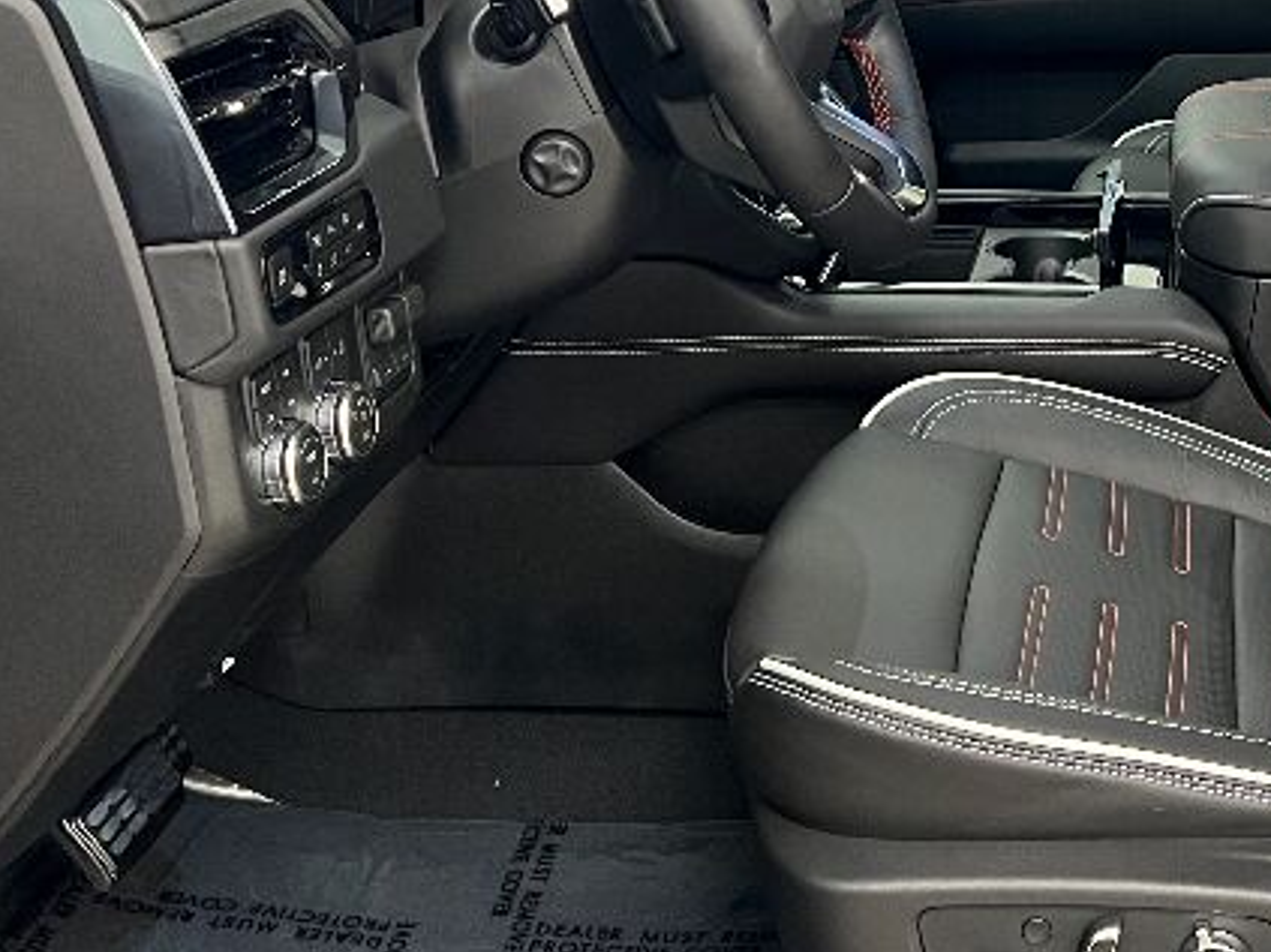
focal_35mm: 63
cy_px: 189
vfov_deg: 22.9
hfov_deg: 29.8
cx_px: 1070
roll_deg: -0.9
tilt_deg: -14.3
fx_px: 2313
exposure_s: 1/60
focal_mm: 5.7
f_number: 1.5
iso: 320
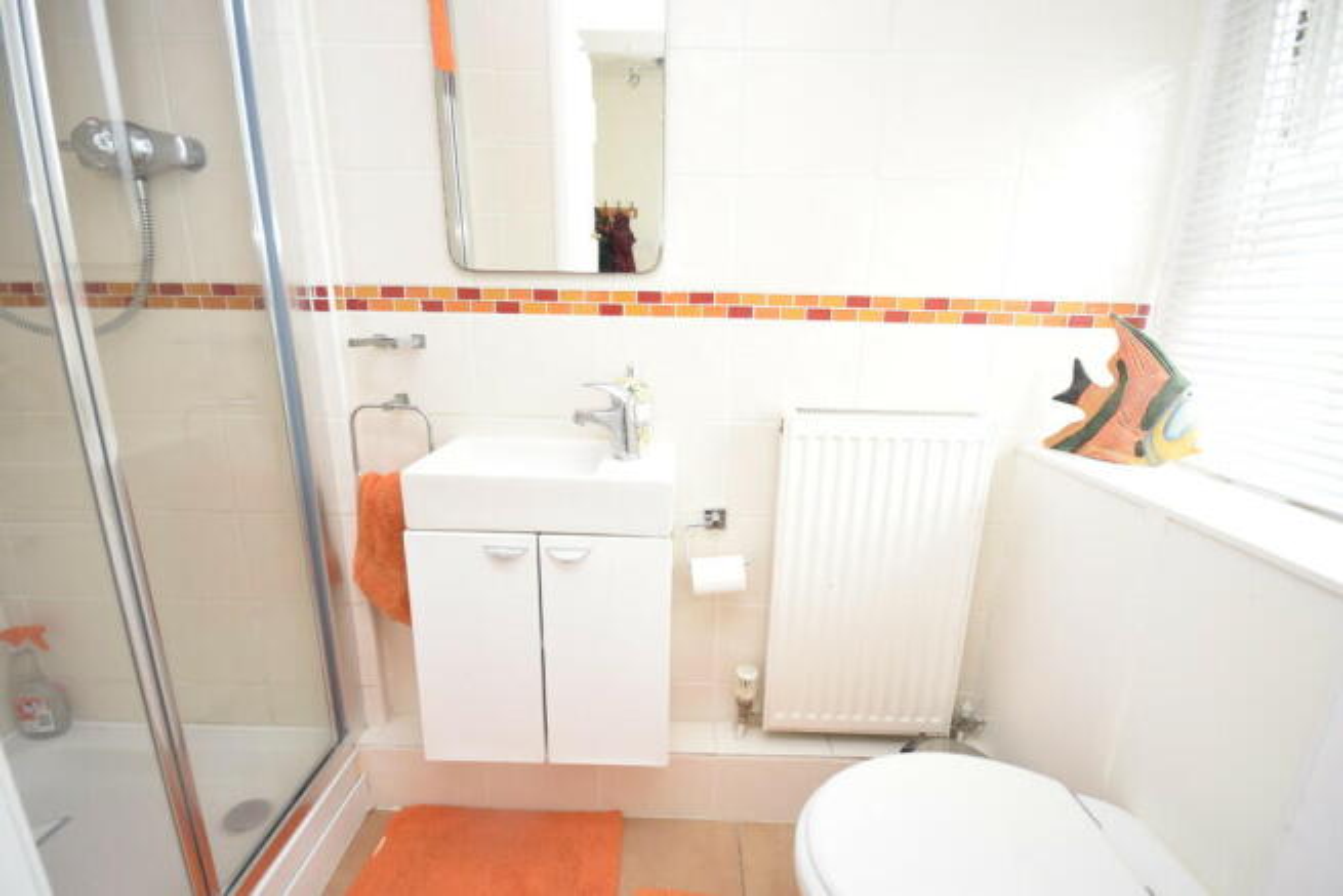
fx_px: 560
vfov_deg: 77.4
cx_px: 672
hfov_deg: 100.4
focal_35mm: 15
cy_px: 448
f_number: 5
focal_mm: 10
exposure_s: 1/100
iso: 800
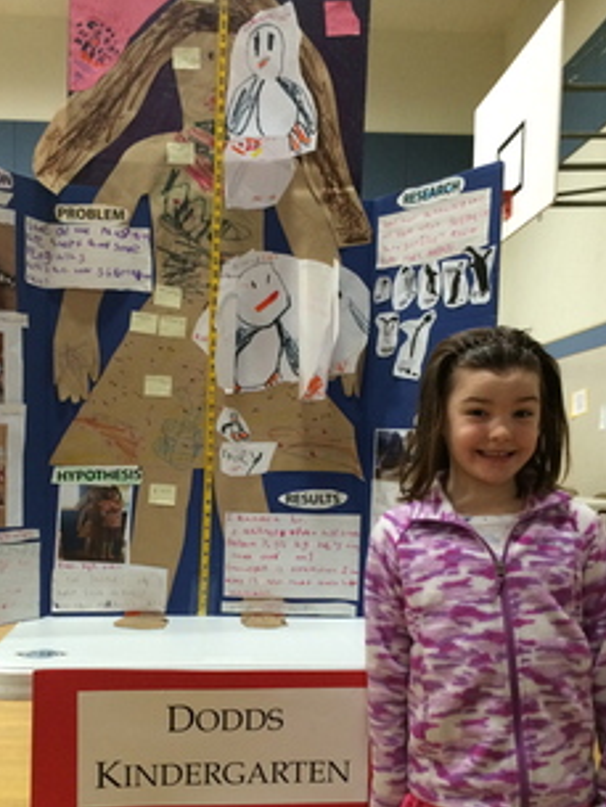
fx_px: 886
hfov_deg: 37.6
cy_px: 495
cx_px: 251
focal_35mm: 38
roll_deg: -2.8
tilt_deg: -4.9
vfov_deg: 48.6
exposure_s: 1/30
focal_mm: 4.15
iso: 200
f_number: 2.2
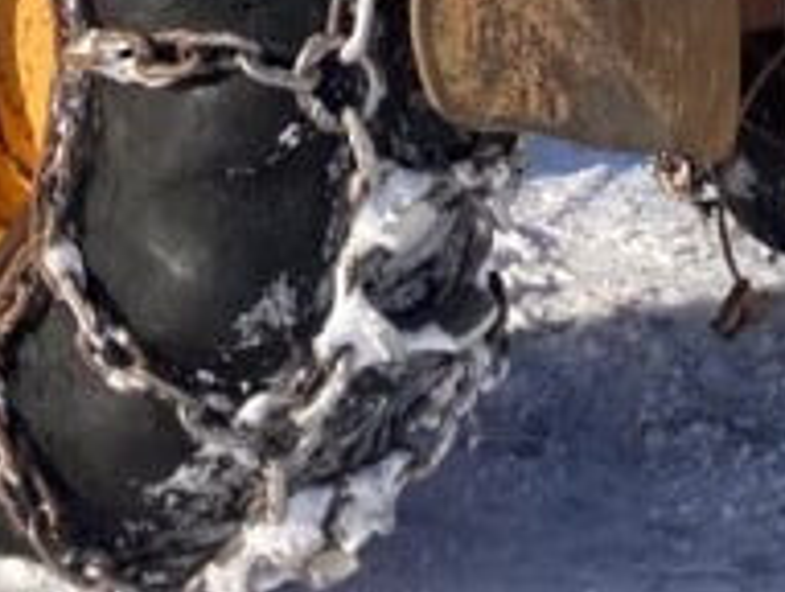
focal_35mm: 117
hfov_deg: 16.5
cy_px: -604
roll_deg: -0.4
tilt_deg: +7.9
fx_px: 2658
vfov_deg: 11.4
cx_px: 49
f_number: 1.8
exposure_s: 1/1799
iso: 20
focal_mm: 3.99
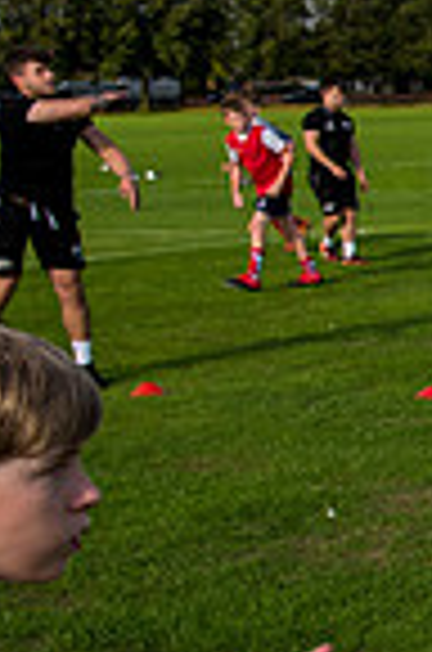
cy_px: 401
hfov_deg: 11.3
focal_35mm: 89
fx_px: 1610
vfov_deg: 22.9
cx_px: 1178
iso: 250
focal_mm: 20
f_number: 4
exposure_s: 1/2000
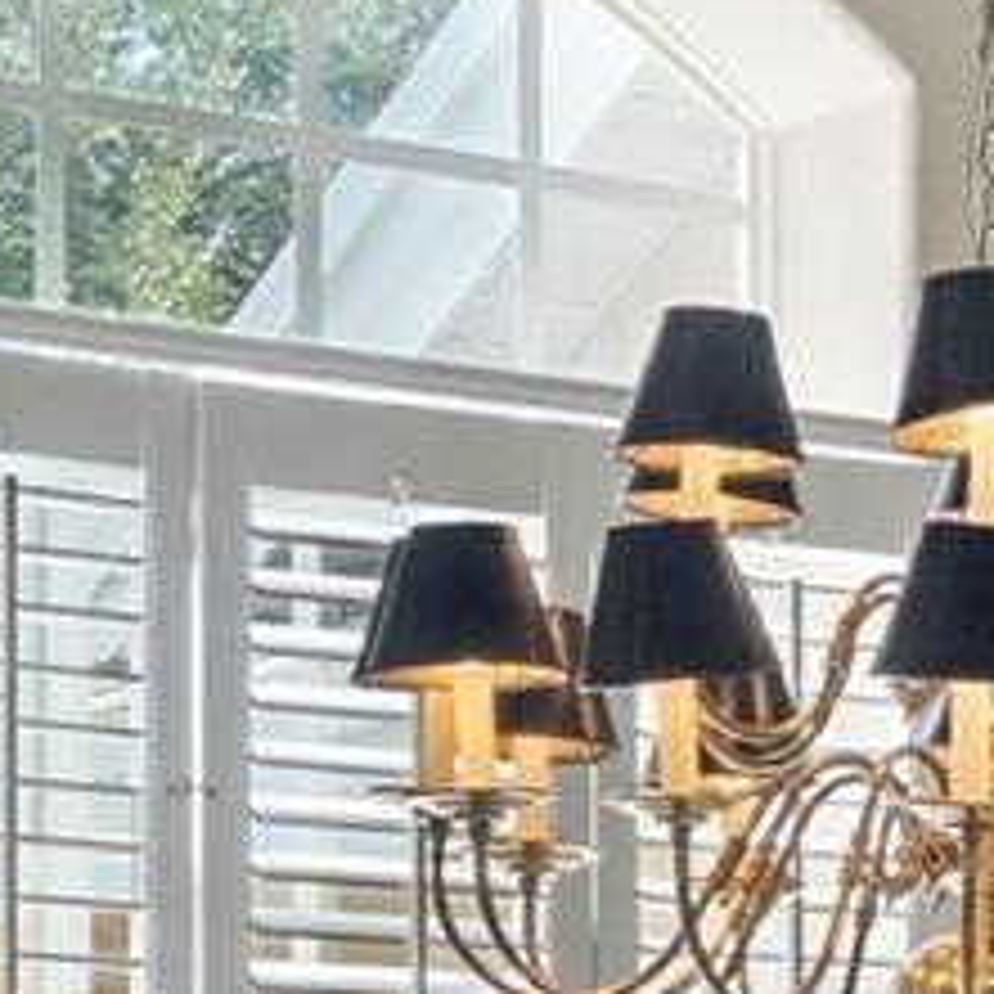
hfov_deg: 8.7
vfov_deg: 8.7
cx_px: 1534
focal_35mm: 197
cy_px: 1511
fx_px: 6400
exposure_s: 1/200
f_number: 10
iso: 800
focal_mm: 21.4
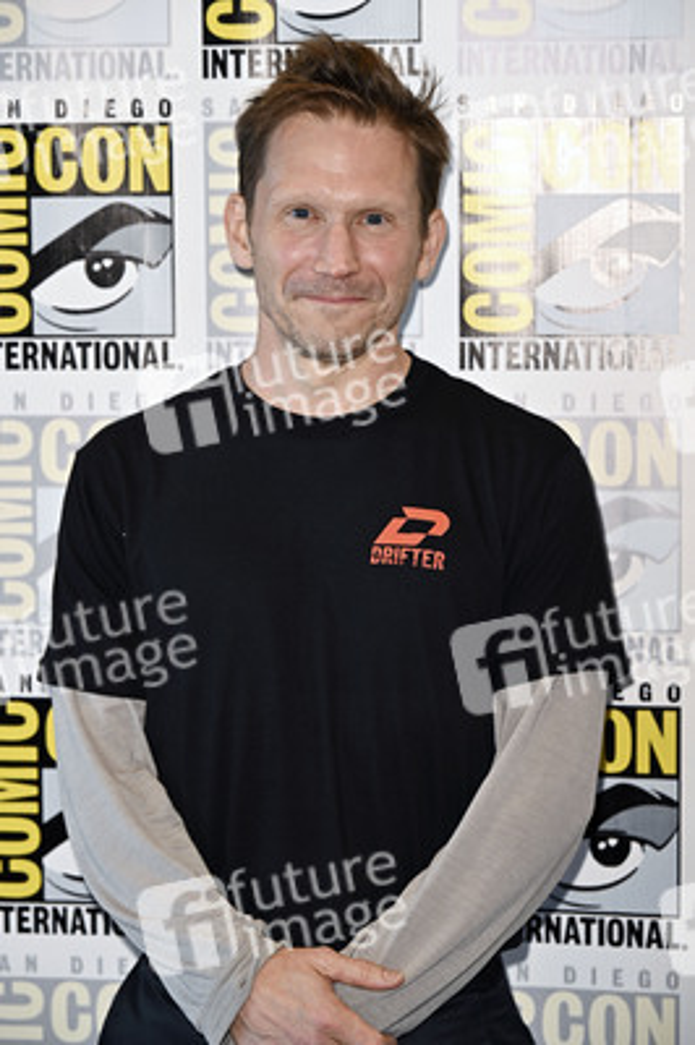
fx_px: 3046
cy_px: 522
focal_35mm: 105
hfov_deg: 13.0
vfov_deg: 19.5
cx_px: 348
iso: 1250
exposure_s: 1/250
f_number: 5
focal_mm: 105
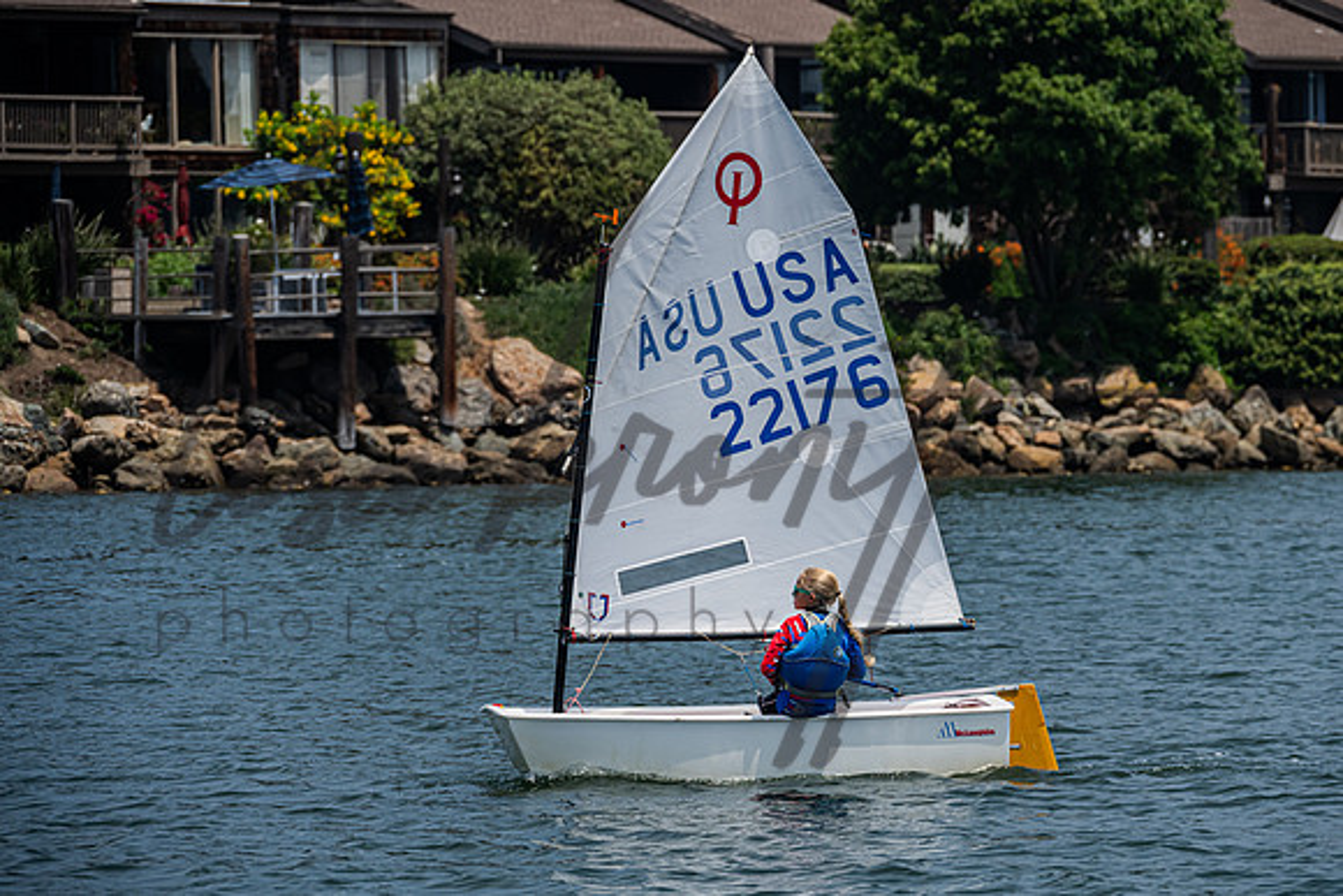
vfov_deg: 5.4
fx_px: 9514
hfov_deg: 8.1
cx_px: 766
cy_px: 442
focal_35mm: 255
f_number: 8
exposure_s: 1/2000
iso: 320
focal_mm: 220
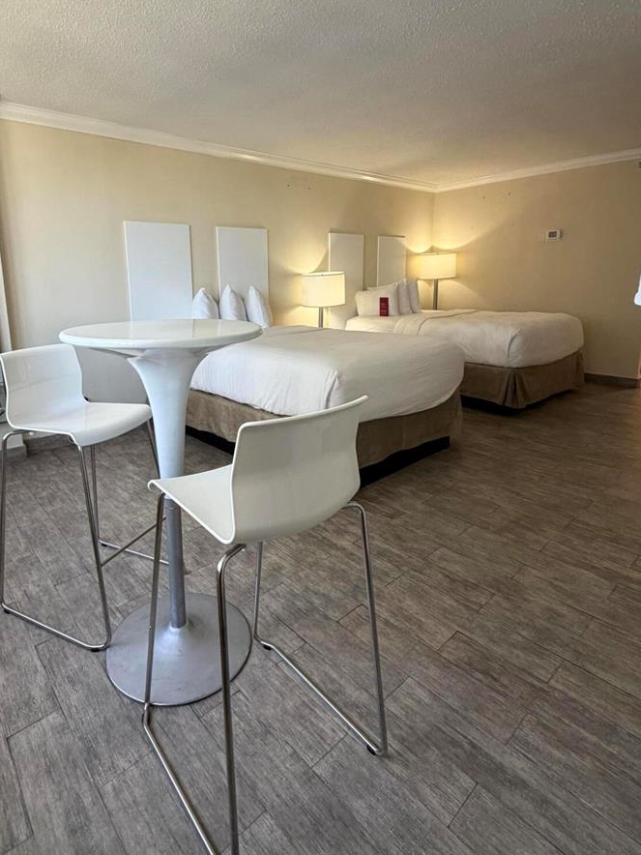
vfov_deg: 84.1
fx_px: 469
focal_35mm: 19
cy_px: 367
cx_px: 256
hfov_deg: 68.0
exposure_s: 1/121
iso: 250
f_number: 2.2
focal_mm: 2.22
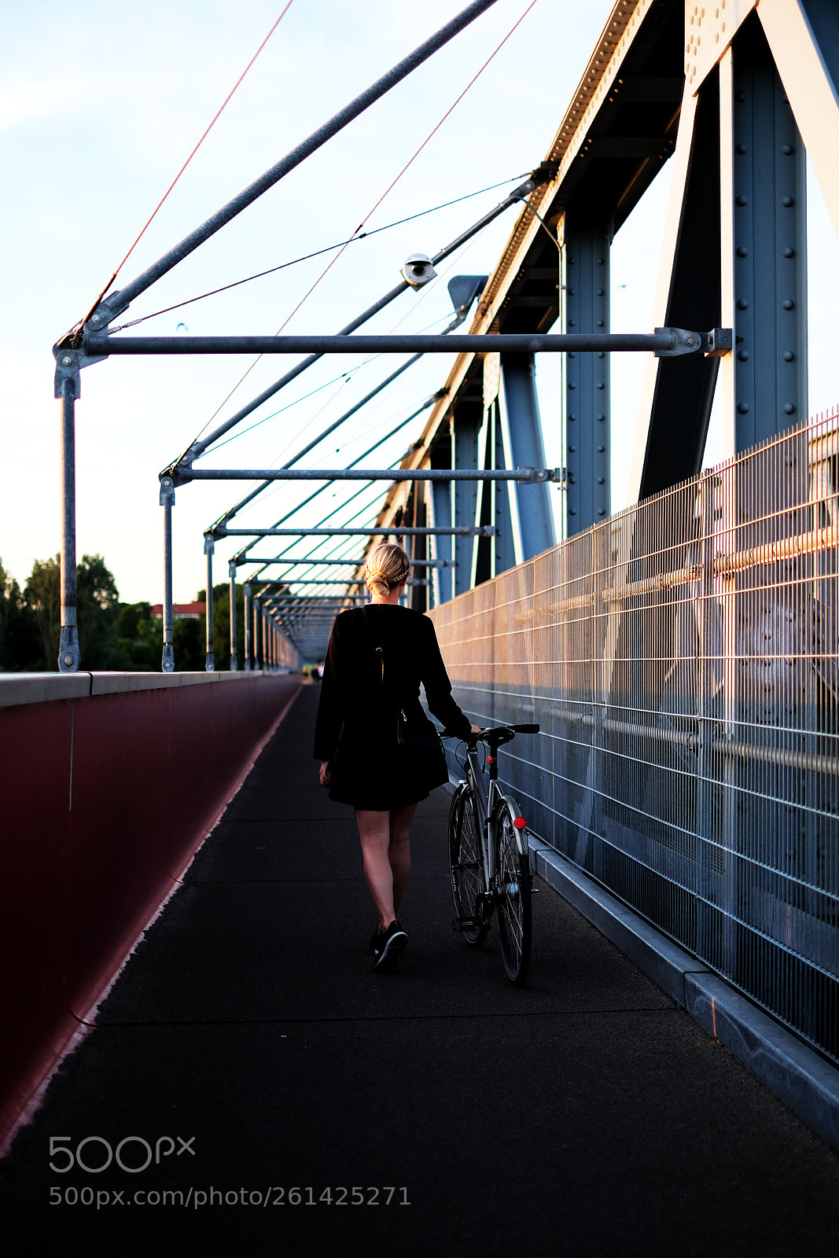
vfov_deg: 37.5
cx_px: 420
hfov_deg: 25.5
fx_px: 1852
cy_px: 629
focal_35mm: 53
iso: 400
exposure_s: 1/1600
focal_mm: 35
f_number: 1.4
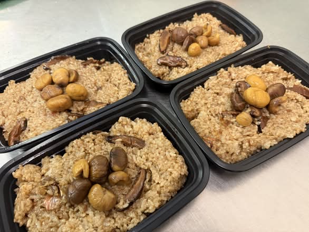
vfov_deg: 56.9
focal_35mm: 24
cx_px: 154
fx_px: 214
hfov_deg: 71.6
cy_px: 116
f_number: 1.78
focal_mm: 6.76
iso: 400
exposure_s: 1/60
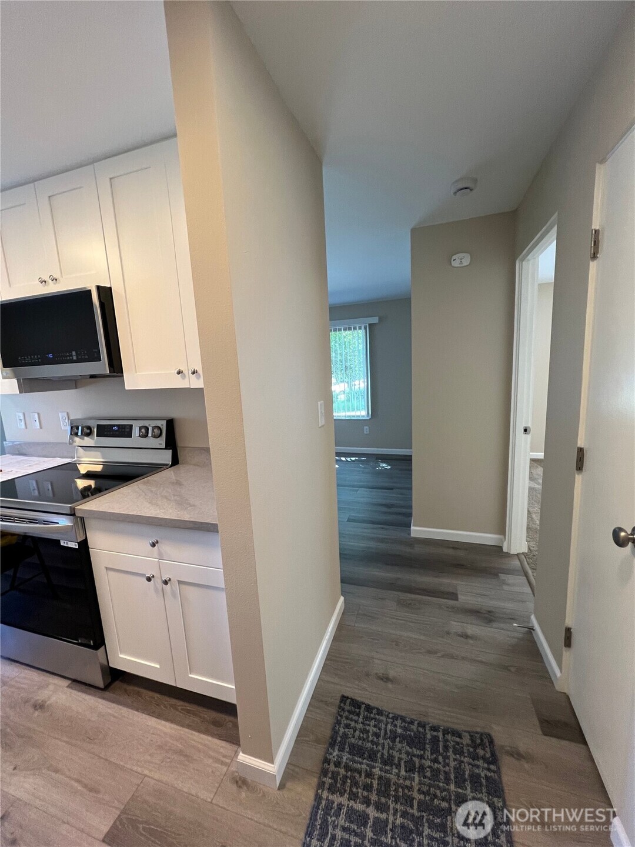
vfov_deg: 106.2
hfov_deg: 89.9
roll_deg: +2.3
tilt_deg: -9.3
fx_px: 318
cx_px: 318
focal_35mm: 13
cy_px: 424
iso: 250
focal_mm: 1.57
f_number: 1.8
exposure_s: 1/120
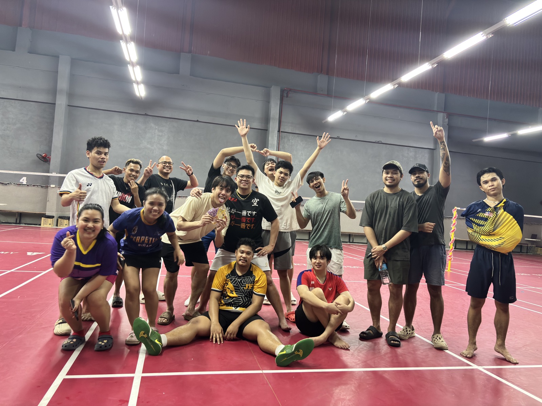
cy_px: 203
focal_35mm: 26
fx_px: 407
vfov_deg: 53.1
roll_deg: -4.8
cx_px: 271
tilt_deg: +2.3
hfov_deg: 67.3
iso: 320
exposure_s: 1/40
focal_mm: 5.96
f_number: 1.6
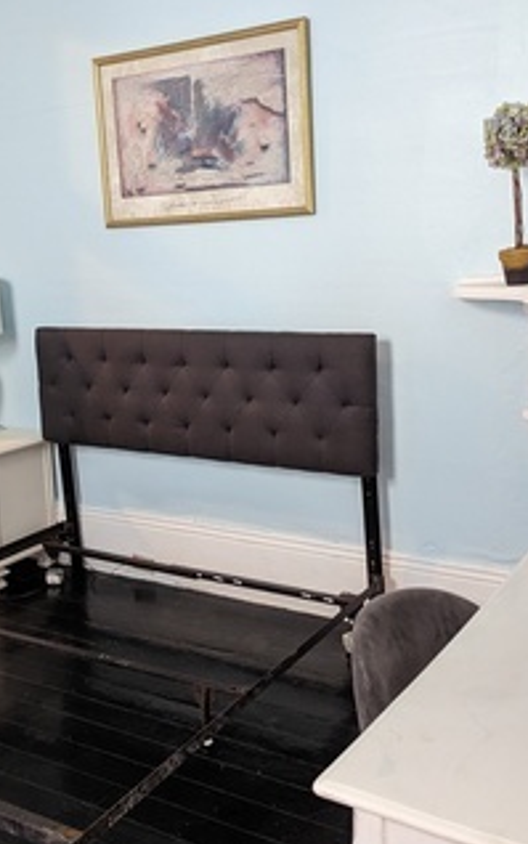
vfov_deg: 49.2
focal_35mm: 40
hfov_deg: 32.0
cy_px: 401
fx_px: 920
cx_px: 223
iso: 872
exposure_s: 1/50.9
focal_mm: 6.81
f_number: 1.85
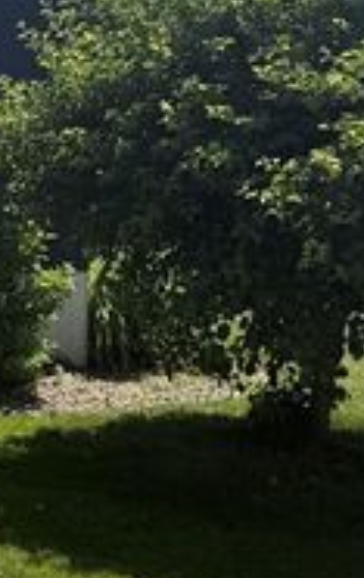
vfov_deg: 22.7
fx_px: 1438
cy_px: 390
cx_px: -215
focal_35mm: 91
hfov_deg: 13.4
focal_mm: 6.76
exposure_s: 1/4167
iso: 80
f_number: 1.78
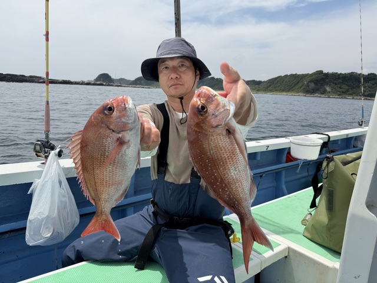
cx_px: 188
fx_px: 261
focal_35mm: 24
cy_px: 142
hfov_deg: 71.6
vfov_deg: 56.8
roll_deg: -2.6
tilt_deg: -11.1
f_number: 1.78
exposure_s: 1/6173
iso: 80
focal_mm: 6.76
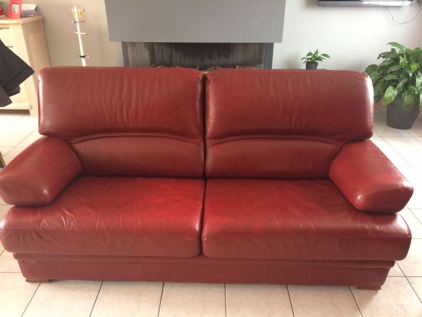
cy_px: 158
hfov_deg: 61.7
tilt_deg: -27.7
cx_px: 211
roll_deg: -0.8
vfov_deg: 48.2
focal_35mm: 29
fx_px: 354
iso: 320
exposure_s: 1/33
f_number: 2.2
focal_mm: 4.15
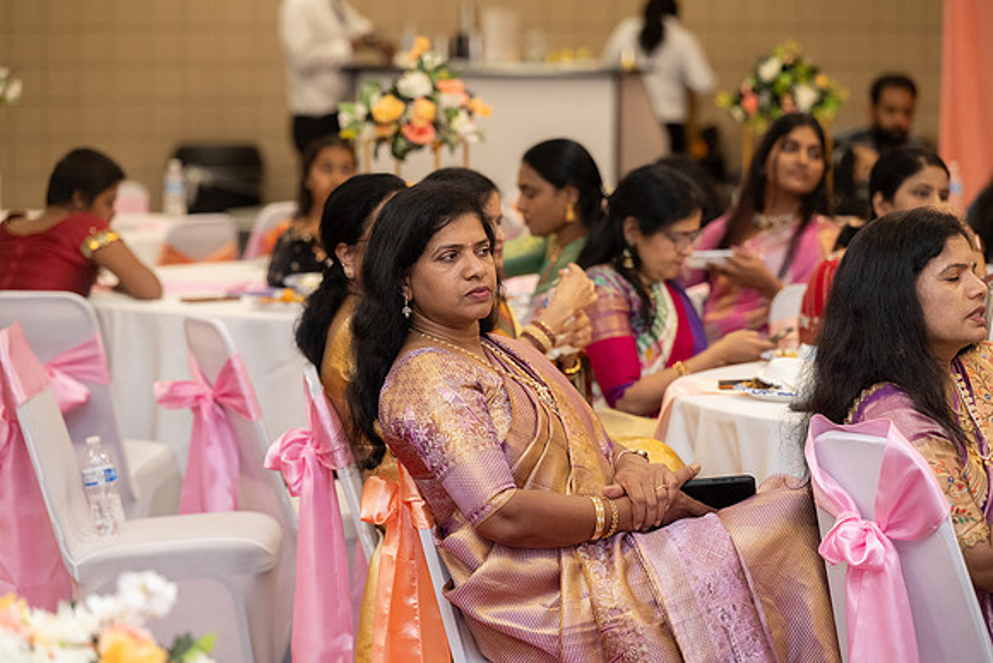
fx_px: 3311
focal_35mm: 120
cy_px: 332
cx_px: 496
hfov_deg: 17.1
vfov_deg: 11.4
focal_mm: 120
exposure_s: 1/160
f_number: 3.5
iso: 1000
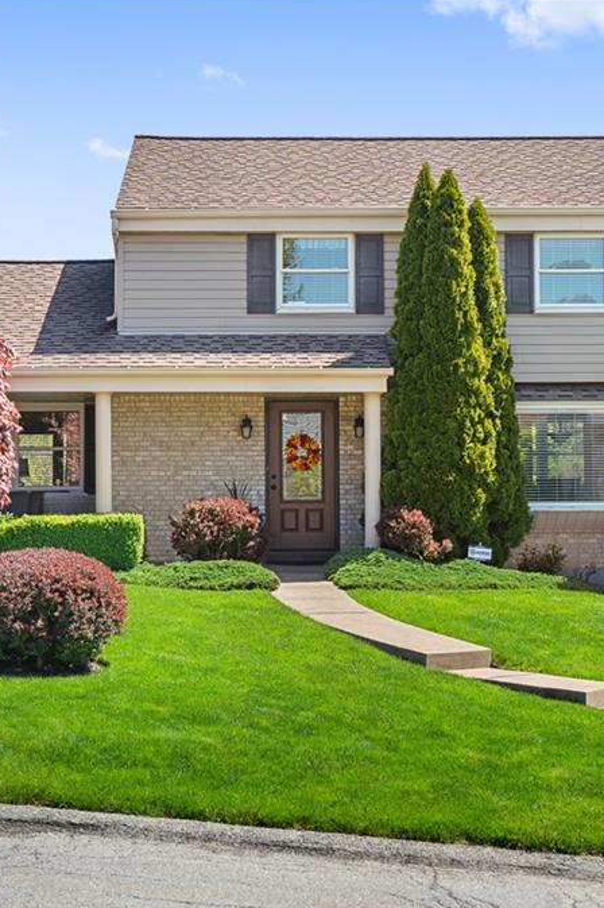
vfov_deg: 28.9
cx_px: 314
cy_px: 452
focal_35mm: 70
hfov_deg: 19.4
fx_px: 1763
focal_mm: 46
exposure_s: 1/200
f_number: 8
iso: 125
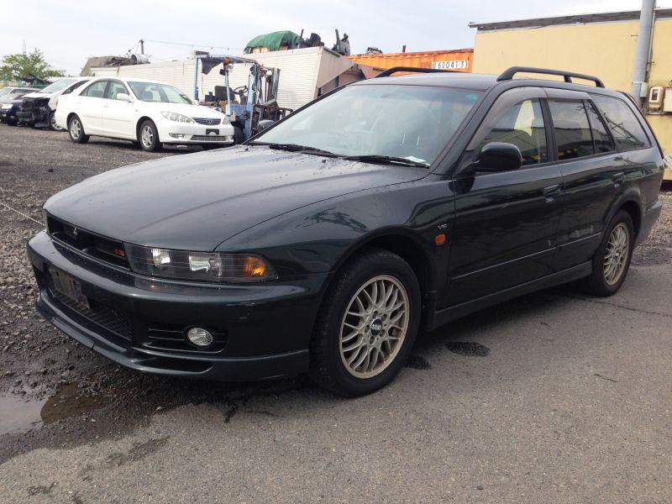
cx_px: 336
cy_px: 252
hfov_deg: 55.4
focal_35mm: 33
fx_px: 641
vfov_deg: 42.9
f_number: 2.4
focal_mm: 4.12
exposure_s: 1/531
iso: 50
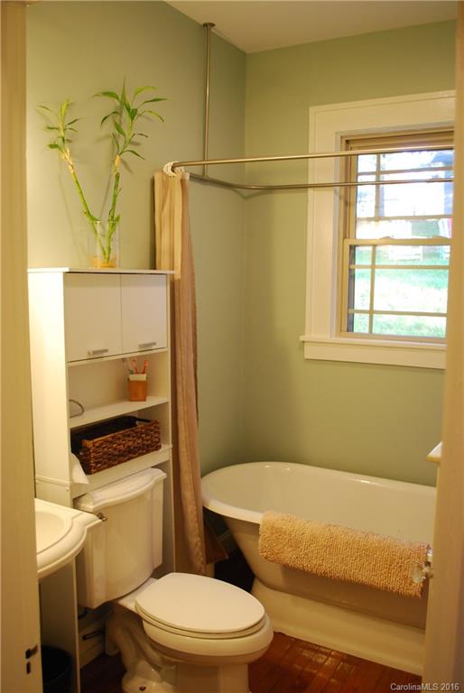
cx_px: 232
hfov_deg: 40.1
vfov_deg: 57.2
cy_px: 346
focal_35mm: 33
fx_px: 636
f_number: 4
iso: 640
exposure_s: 1/30
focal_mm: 22
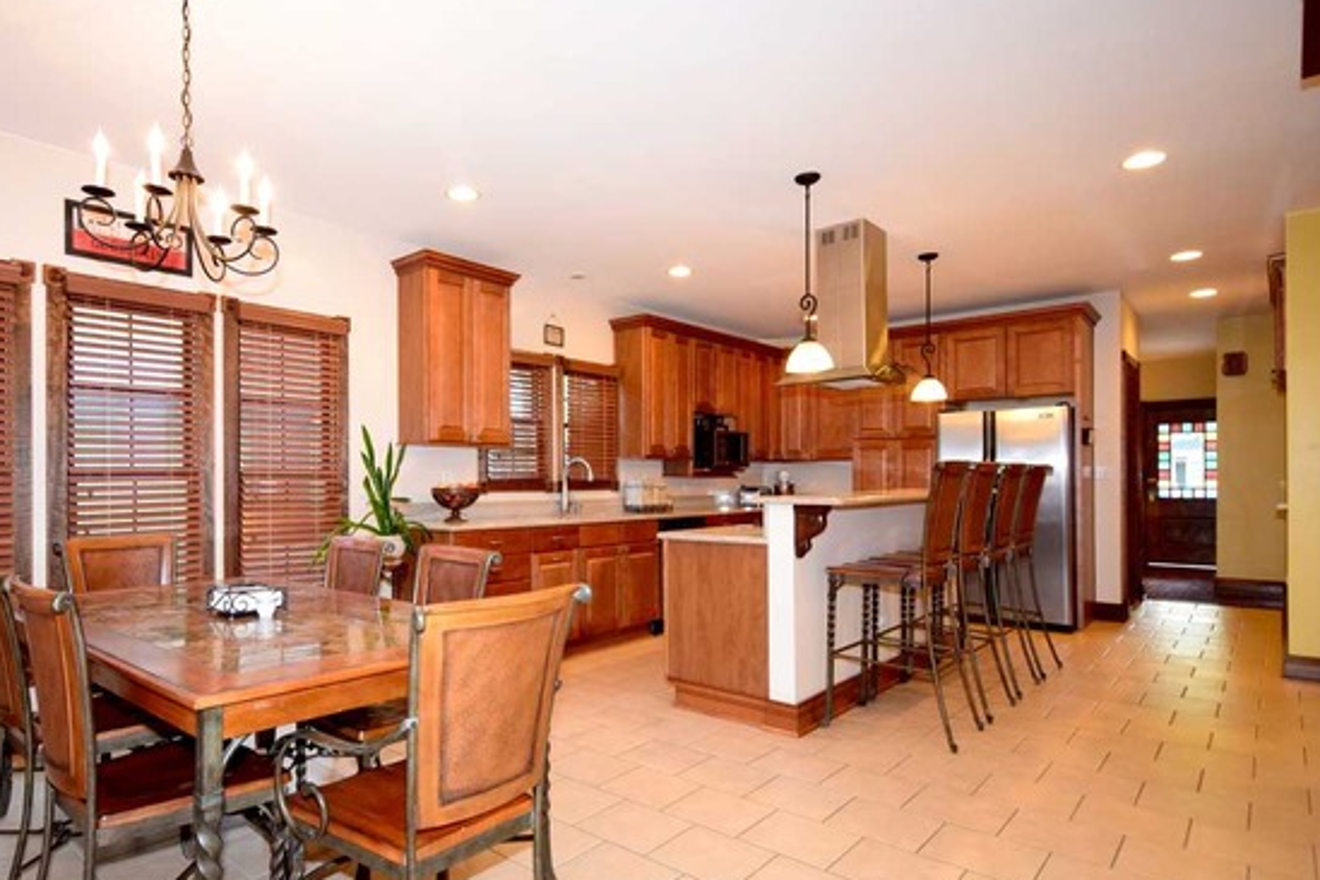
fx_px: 770
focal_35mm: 21
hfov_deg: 80.6
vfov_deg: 59.4
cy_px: 482
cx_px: 553
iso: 1600
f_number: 6.3
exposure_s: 1/60
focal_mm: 12
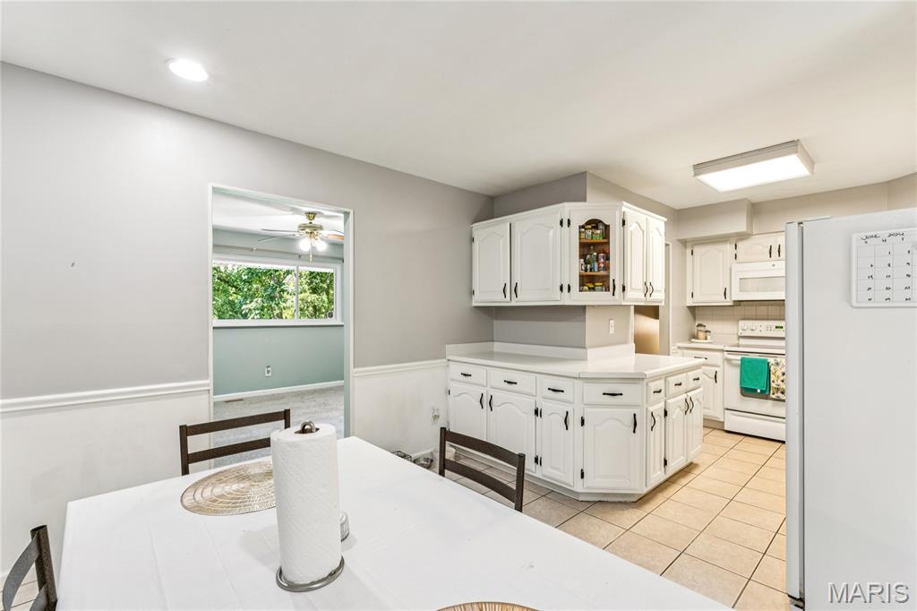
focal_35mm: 16
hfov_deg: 97.5
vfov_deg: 74.4
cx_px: 458
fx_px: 402
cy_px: 306
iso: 320
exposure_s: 1/3.33
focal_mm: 15.8
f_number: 13
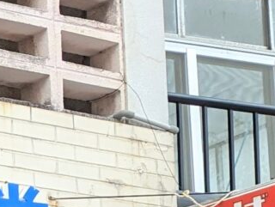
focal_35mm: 192
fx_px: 1528
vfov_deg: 7.2
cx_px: -602
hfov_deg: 8.3
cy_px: 536
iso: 45
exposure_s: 1/415
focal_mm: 6.81
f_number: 1.85
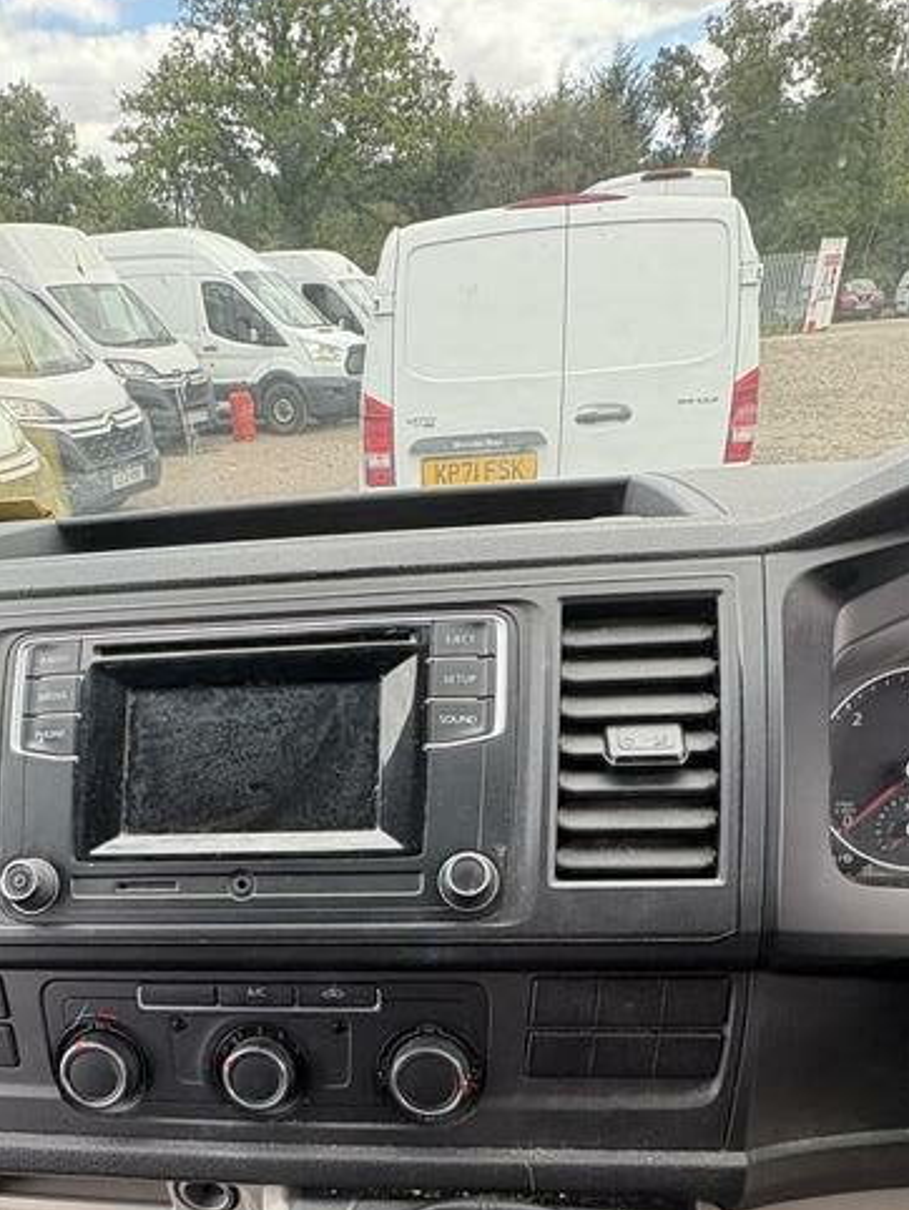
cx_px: 357
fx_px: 910
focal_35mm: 26
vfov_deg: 62.9
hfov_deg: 52.7
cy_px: 926
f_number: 2.2
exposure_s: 1/120
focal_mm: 2.22
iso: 80
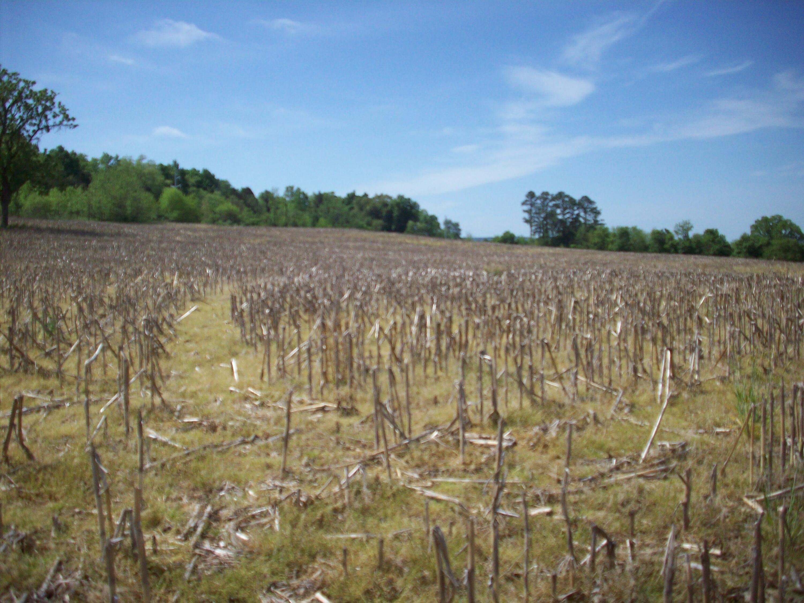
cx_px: 402
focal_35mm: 37
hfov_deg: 50.1
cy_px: 302
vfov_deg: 38.7
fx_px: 859
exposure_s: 1/603
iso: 80
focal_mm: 6.2
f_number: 5.6
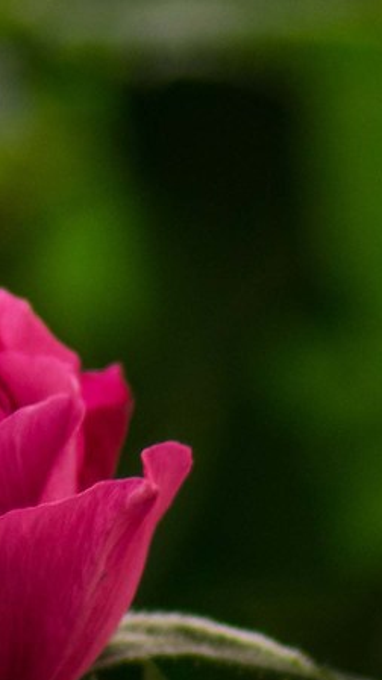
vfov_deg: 0.9
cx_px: -50
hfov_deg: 0.5
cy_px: 12
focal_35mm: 2522
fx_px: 45491
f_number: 5.6
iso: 100
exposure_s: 1/400
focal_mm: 300
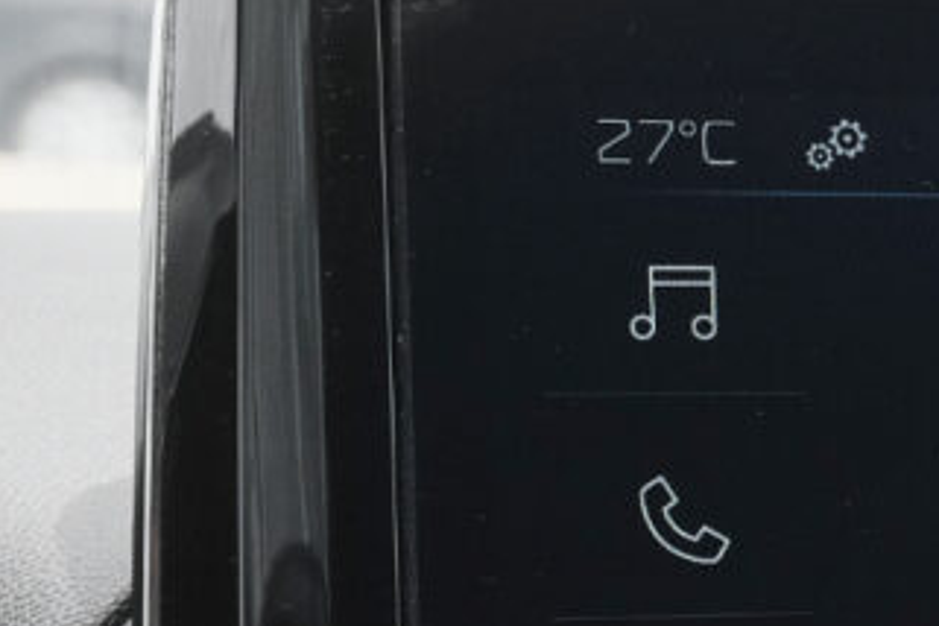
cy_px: 616
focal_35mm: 153
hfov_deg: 12.6
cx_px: 1492
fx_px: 3990
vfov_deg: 8.9
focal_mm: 32.3
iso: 2000
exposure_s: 1/500
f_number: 9
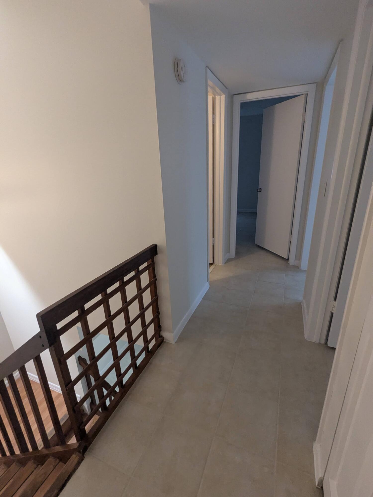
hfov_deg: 78.1
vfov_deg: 94.5
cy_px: 248
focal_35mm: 16
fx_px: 230
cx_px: 186
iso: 573
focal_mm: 2.35
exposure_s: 1/60
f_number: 2.2
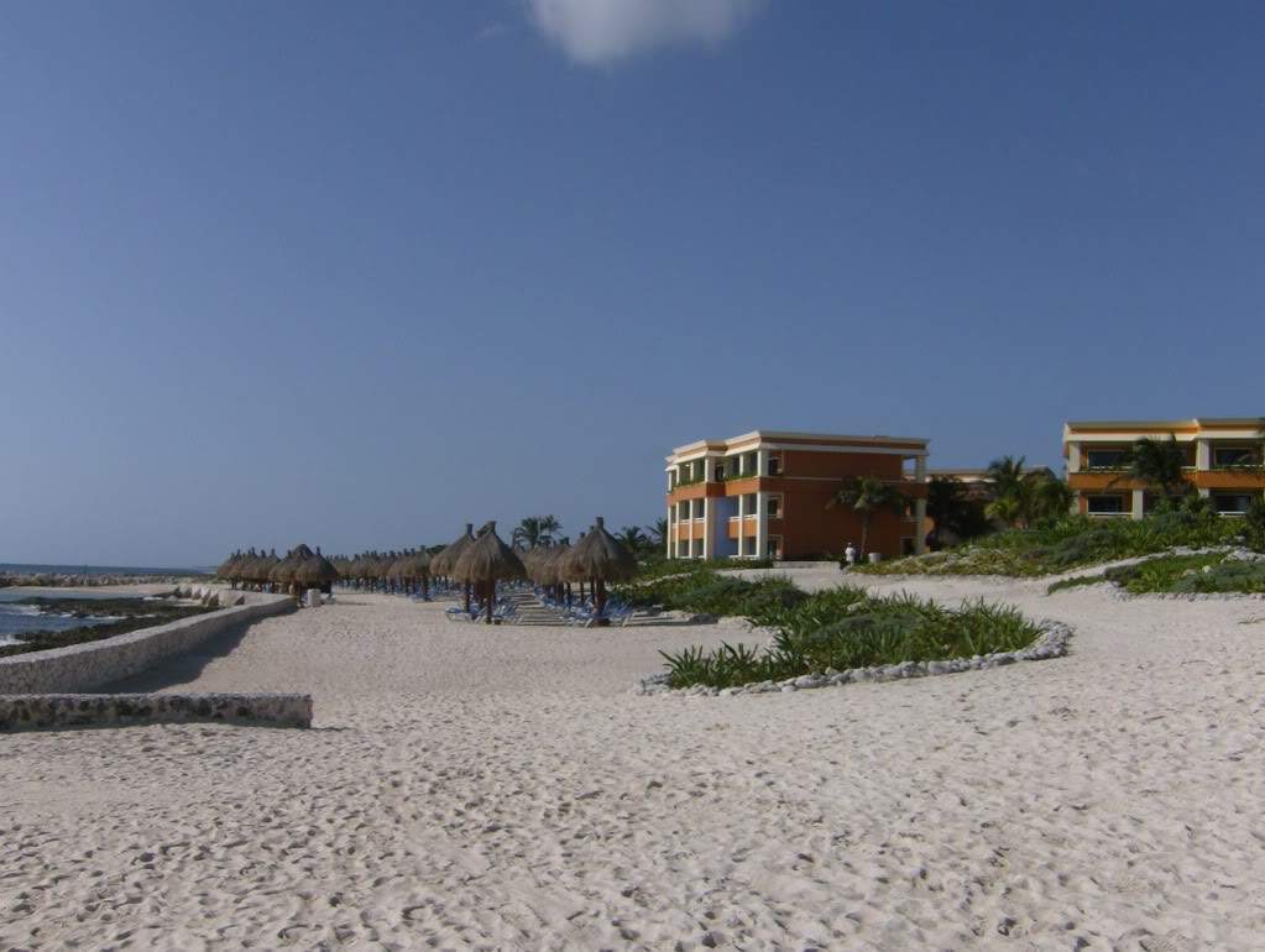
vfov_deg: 37.8
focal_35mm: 38
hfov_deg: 48.9
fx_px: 1390
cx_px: 632
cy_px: 476
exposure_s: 1/2000
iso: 100
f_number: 4.8
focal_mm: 6.4
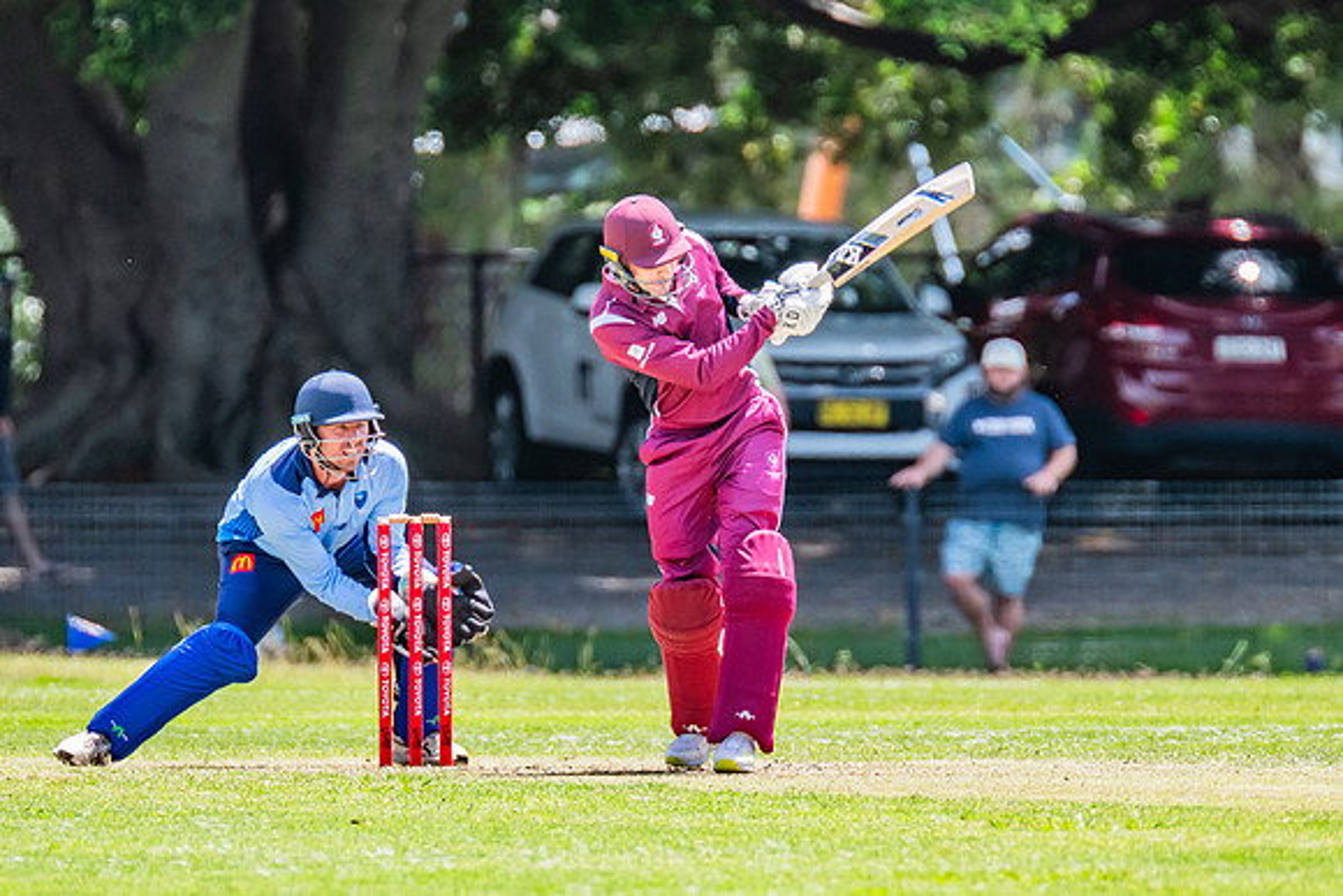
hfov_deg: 2.5
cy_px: 359
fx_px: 31104
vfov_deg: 1.7
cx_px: 574
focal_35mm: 834
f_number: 7.1
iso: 800
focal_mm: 600
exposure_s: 1/1250
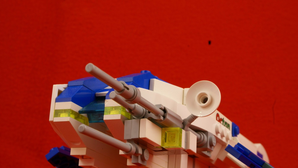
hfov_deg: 26.8
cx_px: 148
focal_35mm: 79
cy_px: 94
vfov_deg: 15.3
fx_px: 624
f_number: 22
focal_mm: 50
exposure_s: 4
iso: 100
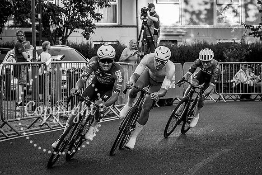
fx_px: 1329
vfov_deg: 7.5
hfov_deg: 11.3
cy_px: 81
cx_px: 133
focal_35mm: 183
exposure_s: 1/500
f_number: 4.5
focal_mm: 75
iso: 320
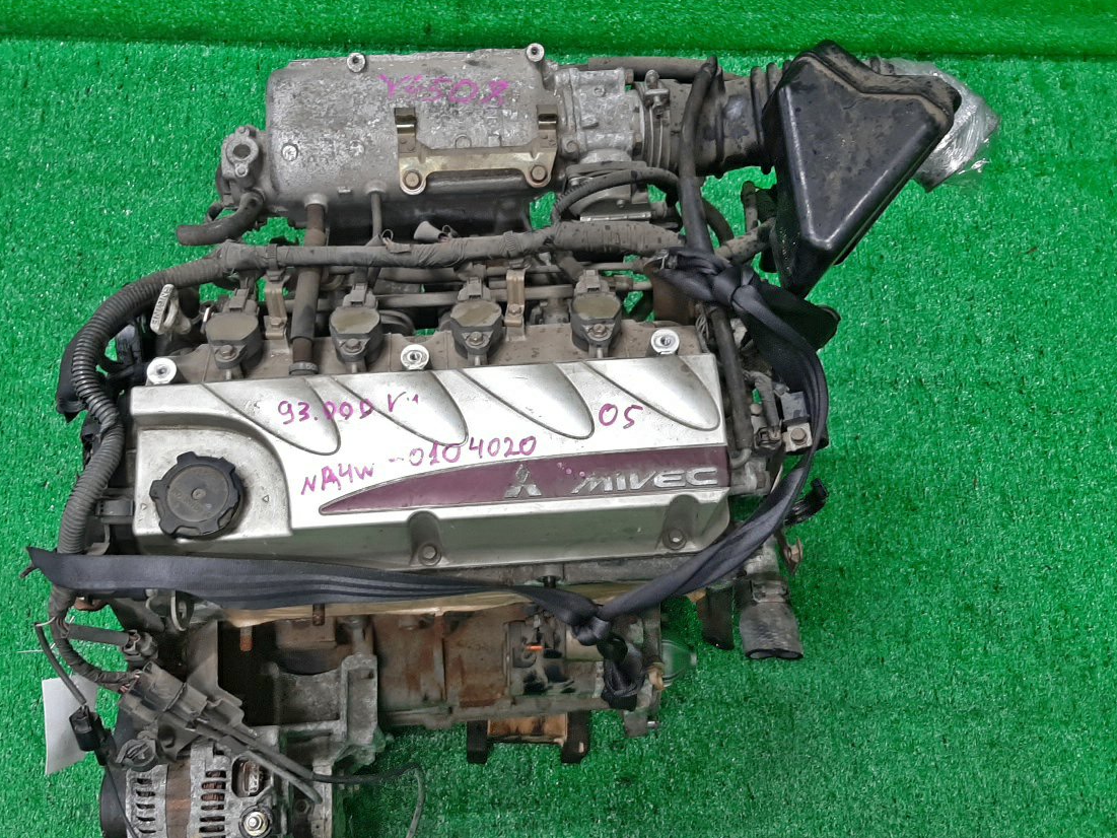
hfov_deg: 53.8
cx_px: 499
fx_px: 1097
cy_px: 491
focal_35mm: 34
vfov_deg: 41.7
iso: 95
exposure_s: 1/50
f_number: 1.7
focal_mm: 3.93
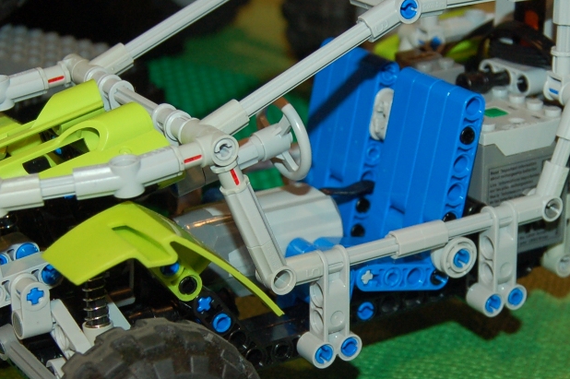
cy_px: 212
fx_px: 1598
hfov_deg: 20.2
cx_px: 363
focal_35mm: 101
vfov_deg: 13.5
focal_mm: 26
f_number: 4
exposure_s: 1/60
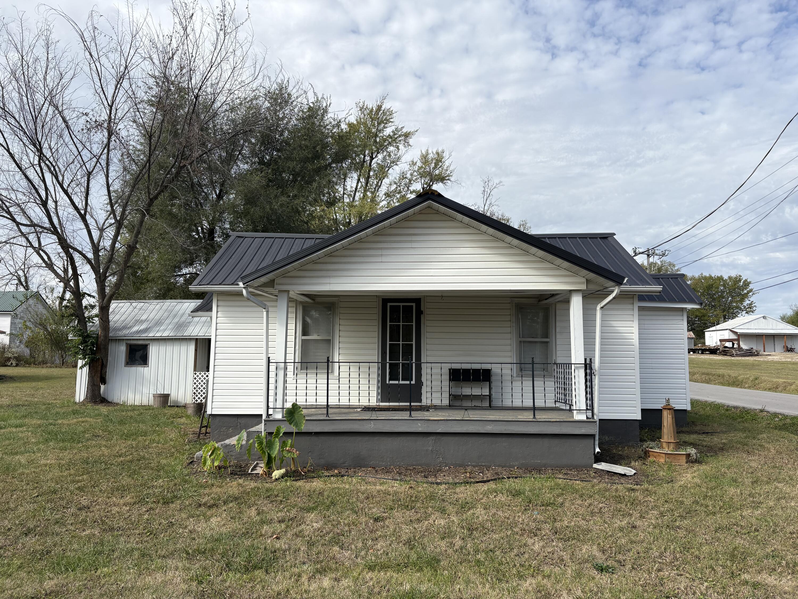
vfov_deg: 53.1
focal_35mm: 26
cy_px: 300
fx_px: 599
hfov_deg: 67.3
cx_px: 399
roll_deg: +0.4
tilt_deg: +6.0
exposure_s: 1/2985
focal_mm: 5.96
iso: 50
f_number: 1.6
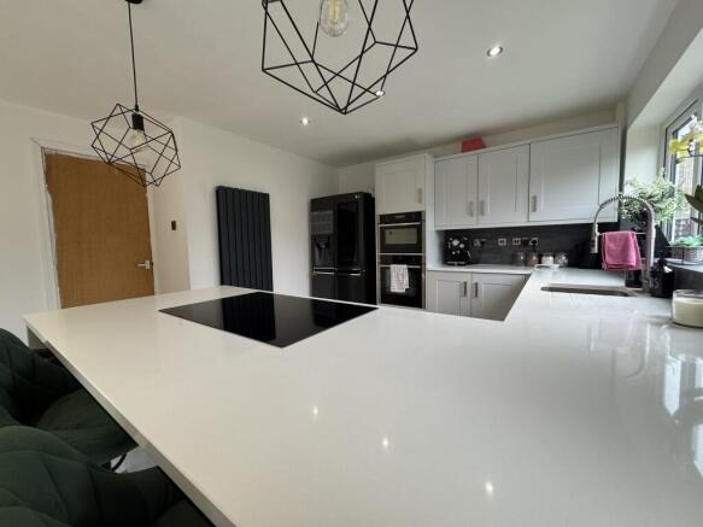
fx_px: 284
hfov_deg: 102.1
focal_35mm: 14
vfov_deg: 85.7
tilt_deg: -3.3
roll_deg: +1.3
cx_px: 352
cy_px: 264
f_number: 2.2
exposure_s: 1/100
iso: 200
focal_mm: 2.22
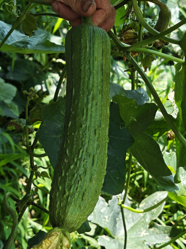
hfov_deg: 18.7
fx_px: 566
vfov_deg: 24.7
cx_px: 93
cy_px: 124
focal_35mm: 79
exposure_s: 1/775
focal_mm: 6.68
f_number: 1.44
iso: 50
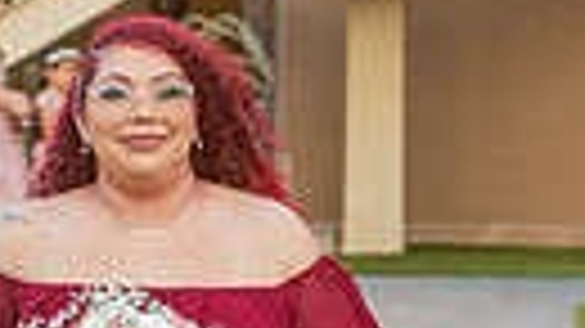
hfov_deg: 5.8
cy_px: 443
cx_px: 176
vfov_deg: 3.2
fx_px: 5815
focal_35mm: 375
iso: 800
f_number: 4
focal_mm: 80
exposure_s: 1/320
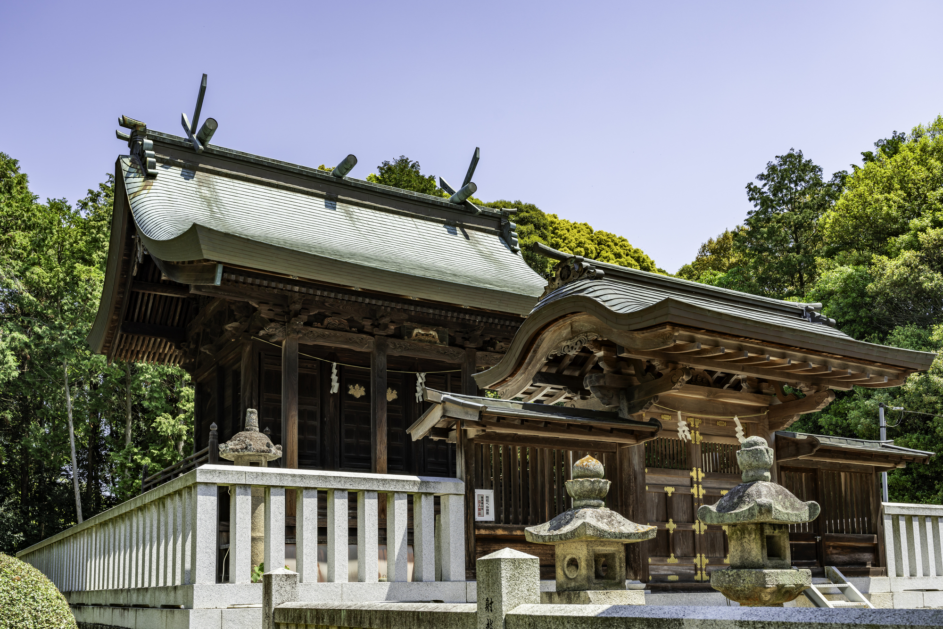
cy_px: 314
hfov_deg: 58.7
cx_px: 472
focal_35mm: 32
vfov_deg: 41.1
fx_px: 838
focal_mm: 32
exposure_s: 1/200
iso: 125
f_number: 8
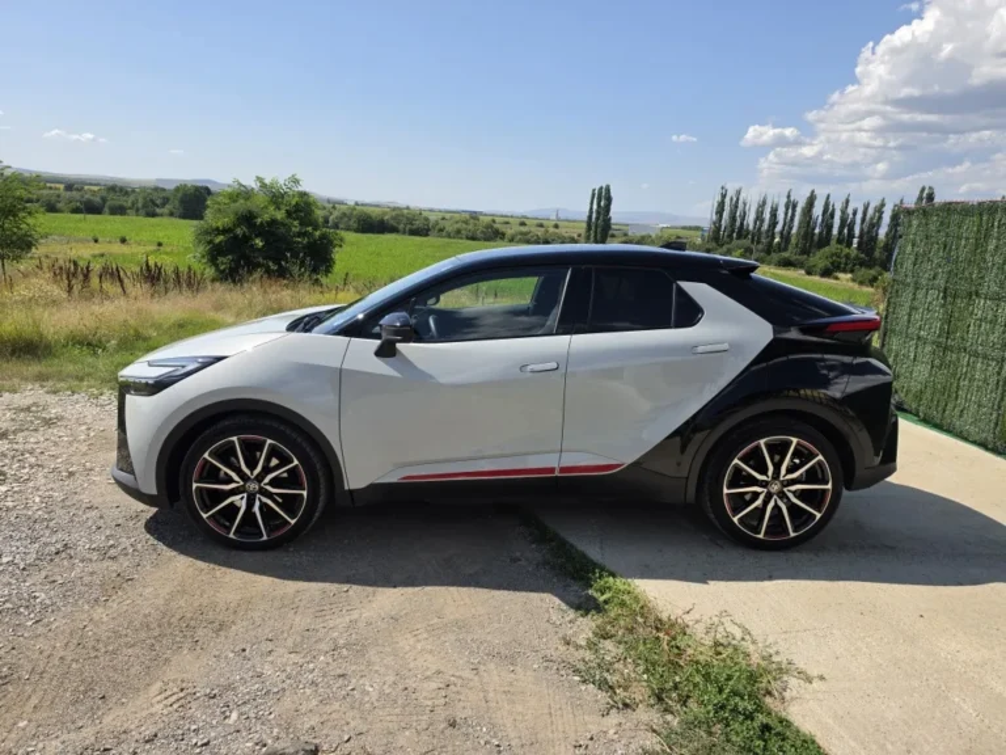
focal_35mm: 23
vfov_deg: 58.9
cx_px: 503
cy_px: 378
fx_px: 668
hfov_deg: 73.9
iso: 64
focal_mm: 6.5
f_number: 1.4
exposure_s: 1/6571
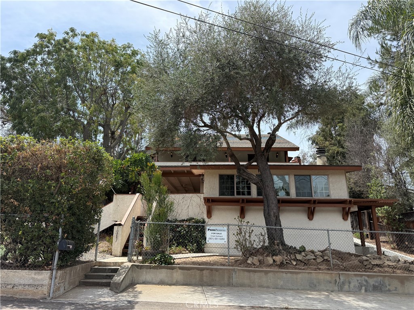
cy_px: 155
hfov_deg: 71.6
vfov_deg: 56.8
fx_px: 287
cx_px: 207
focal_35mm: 24
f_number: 1.78
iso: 100
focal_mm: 6.76
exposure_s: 1/3425
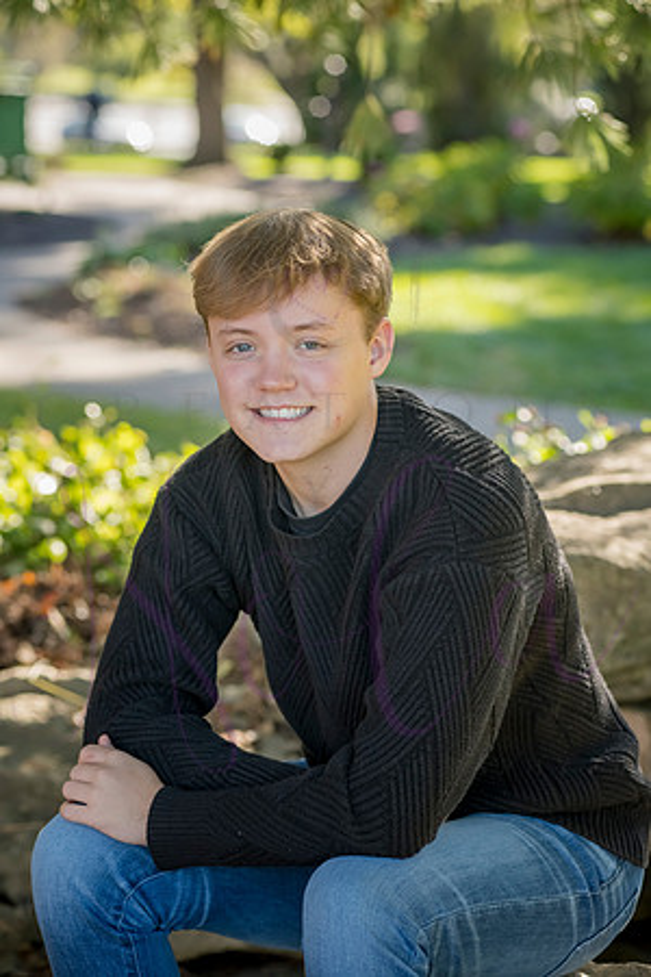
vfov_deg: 20.4
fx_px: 2712
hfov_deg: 13.7
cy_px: 488
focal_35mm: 100
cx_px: 326
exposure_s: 1/640
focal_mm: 100
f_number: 5
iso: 800
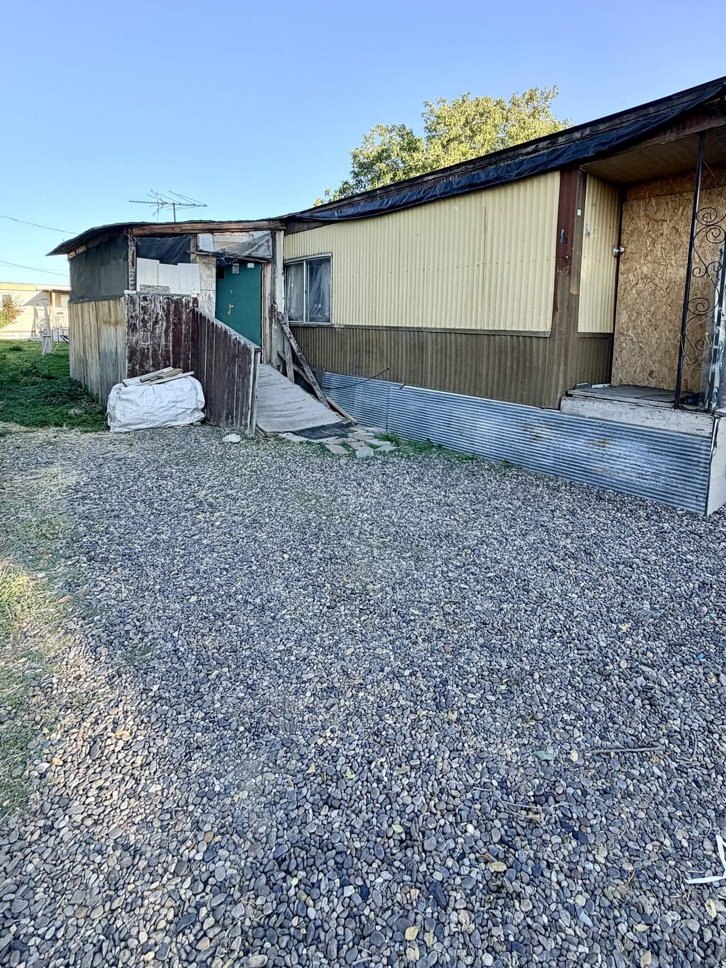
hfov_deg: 71.4
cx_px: 401
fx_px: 503
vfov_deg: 86.4
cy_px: 376
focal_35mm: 18
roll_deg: -2.3
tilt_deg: -5.1
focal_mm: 2.22
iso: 50
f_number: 2.2
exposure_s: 1/502
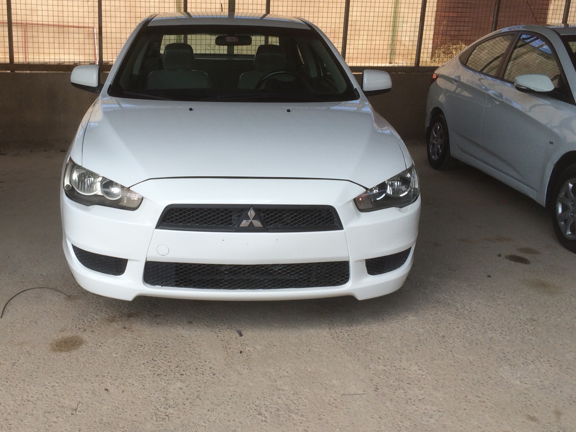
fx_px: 616
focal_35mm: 37
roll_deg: -2.4
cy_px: 199
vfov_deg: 38.6
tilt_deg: -14.7
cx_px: 235
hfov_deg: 49.9
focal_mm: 4.15
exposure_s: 1/933
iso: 32
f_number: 2.2
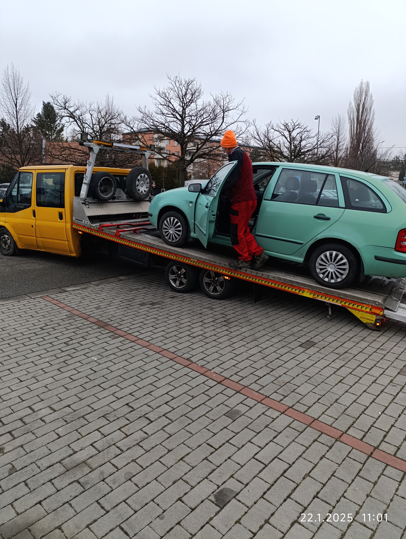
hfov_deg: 59.0
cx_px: 203
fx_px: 359
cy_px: 270
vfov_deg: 73.8
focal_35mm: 23
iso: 50
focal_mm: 6.14
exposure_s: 1/105
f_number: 1.6
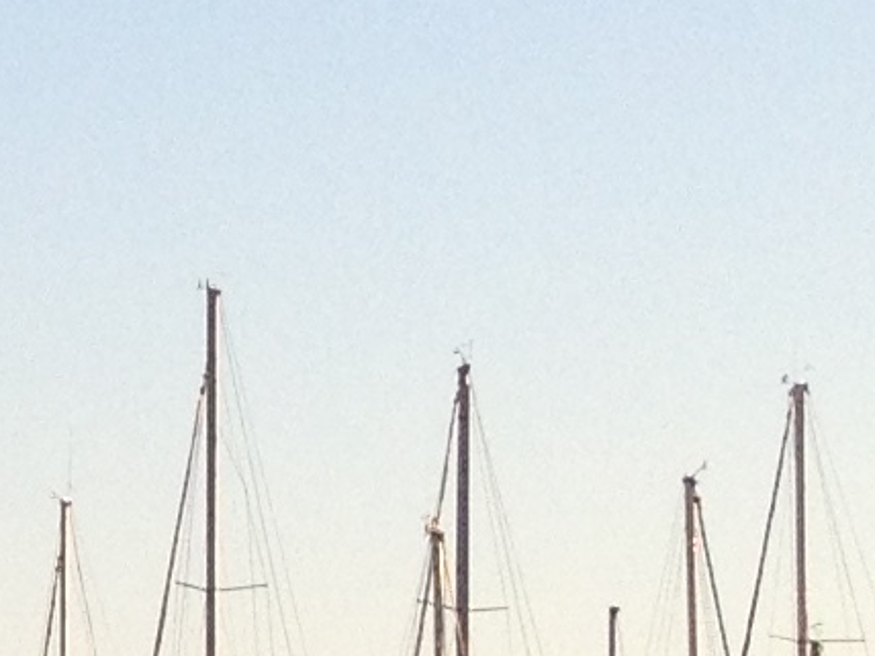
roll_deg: -1.4
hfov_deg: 6.7
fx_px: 6749
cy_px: -10
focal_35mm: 267
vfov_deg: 5.6
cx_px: -1777
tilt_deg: +7.0
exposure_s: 1/699
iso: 50
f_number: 2.4
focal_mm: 4.28
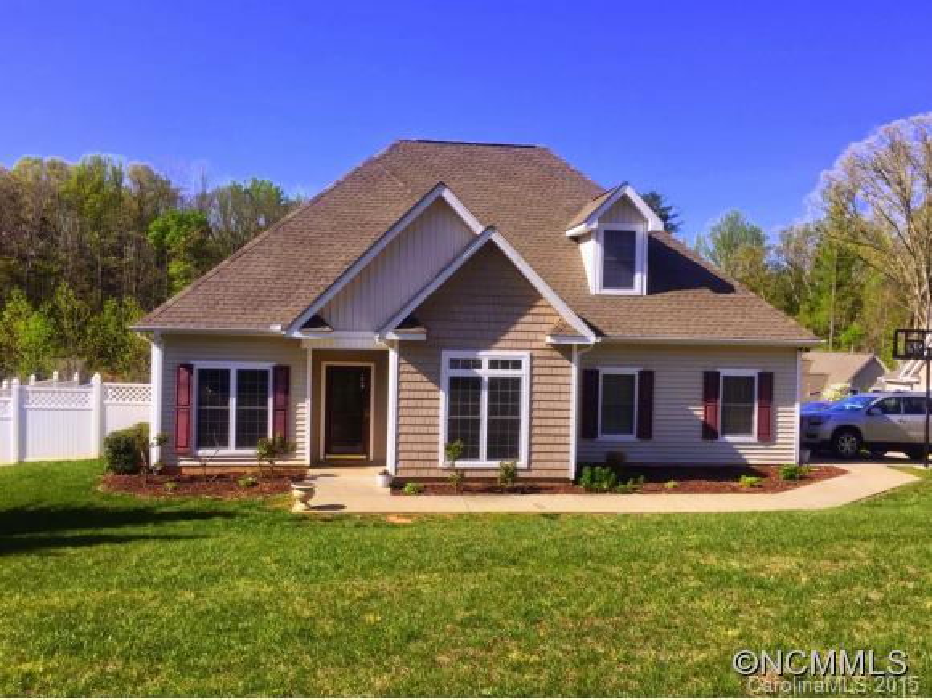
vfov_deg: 48.3
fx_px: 781
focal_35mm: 29
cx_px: 466
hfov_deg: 61.6
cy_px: 350
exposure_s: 1/1522
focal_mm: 4.15
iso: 32
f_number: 2.2
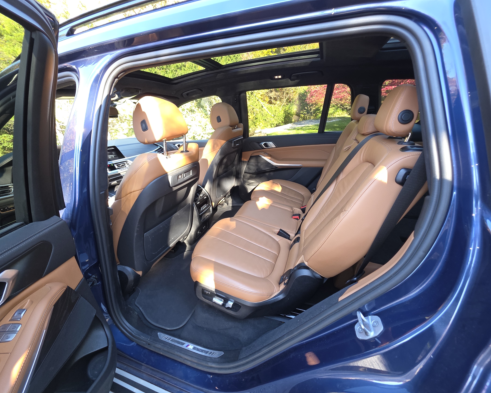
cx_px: 242
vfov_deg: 88.0
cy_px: 191
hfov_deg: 100.7
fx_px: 203
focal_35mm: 14
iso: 160
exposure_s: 1/60
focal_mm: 2.2
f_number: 1.9
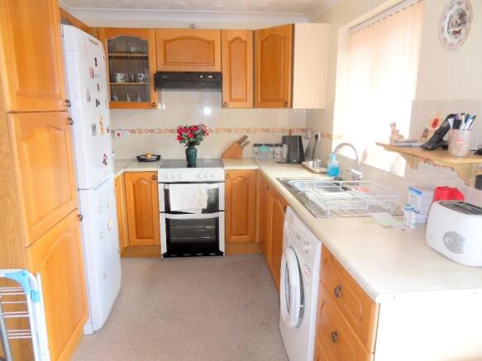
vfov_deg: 56.8
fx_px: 334
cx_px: 241
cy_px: 180
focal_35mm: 24
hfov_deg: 71.6
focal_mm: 4.2
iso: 100
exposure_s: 1/60
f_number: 3.3
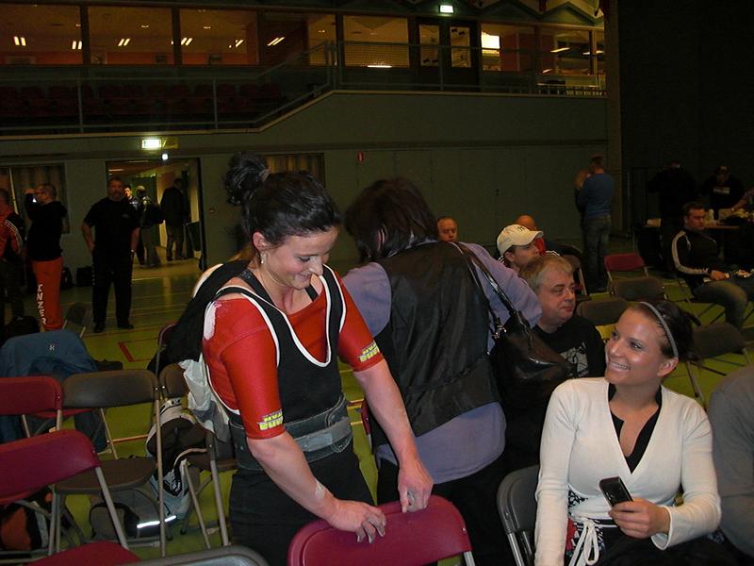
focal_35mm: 36
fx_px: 784
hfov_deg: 51.4
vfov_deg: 39.7
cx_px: 377
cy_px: 283
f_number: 2.8
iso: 400
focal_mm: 6.3
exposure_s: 1/60
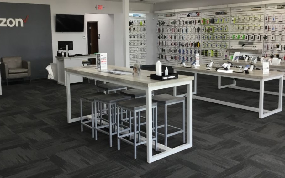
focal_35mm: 37
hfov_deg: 52.8
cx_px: 141
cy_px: 65
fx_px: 287
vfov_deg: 34.2
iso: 25
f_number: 2.4
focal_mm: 3.3
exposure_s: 1/30
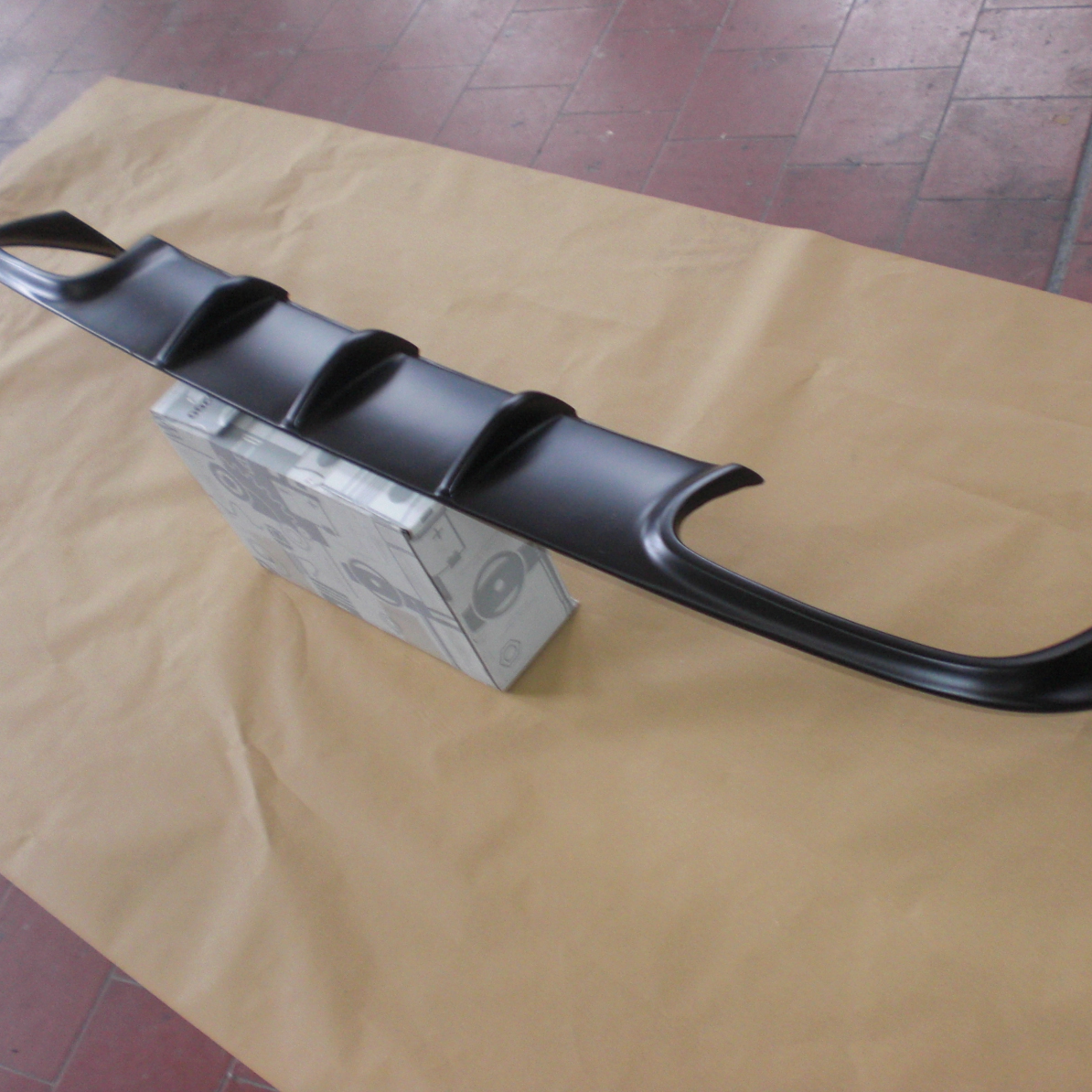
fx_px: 1606
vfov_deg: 37.6
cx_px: 618
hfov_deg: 37.5
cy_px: 545
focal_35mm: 45
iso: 200
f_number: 3.1
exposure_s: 1/50
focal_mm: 6.3
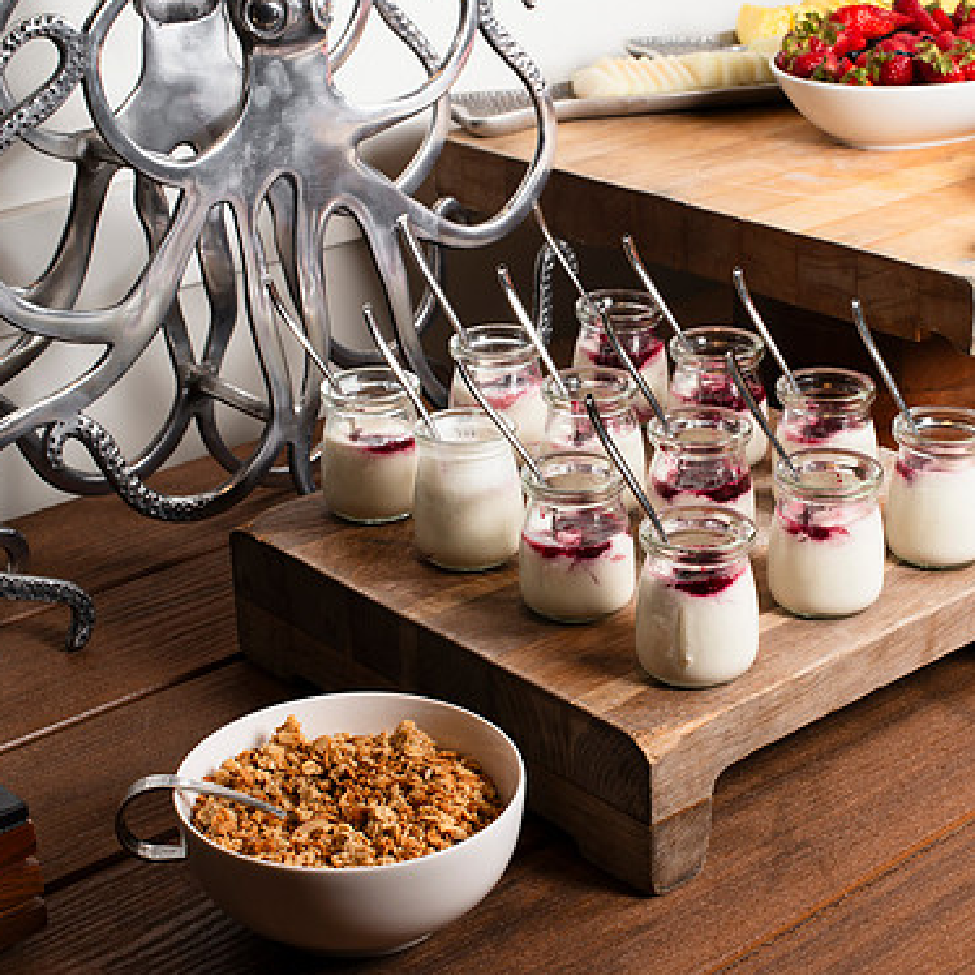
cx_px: 675
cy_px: 486
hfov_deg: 25.9
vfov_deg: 26.1
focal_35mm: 66
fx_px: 2103
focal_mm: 50
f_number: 10
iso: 250
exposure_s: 1/60
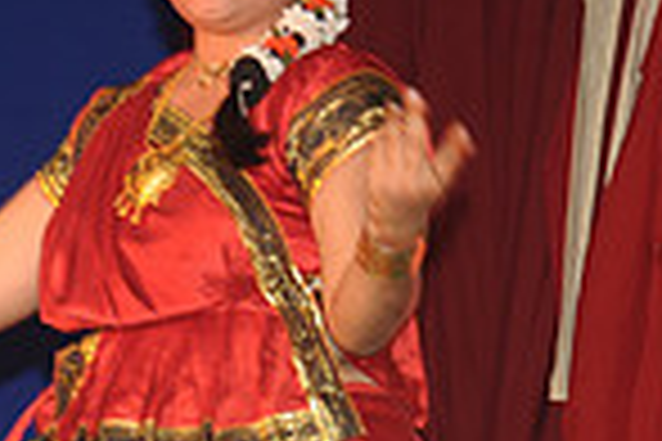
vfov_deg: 3.3
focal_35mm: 413
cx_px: 59
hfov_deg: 5.0
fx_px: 7594
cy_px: 317
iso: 200
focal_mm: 70
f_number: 5.6
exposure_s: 1/125
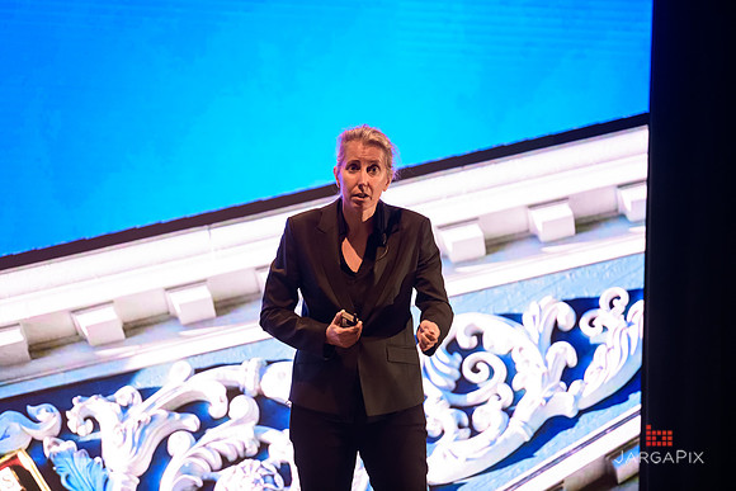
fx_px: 4090
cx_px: 368
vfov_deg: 6.9
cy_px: 246
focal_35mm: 200
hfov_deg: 10.3
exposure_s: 1/200
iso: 1600
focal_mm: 200
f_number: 3.2
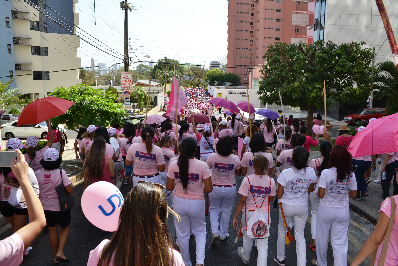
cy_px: 133
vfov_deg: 47.9
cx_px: 199
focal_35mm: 27
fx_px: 298
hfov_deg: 67.4
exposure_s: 1/200
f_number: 7.1
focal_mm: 18
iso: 100
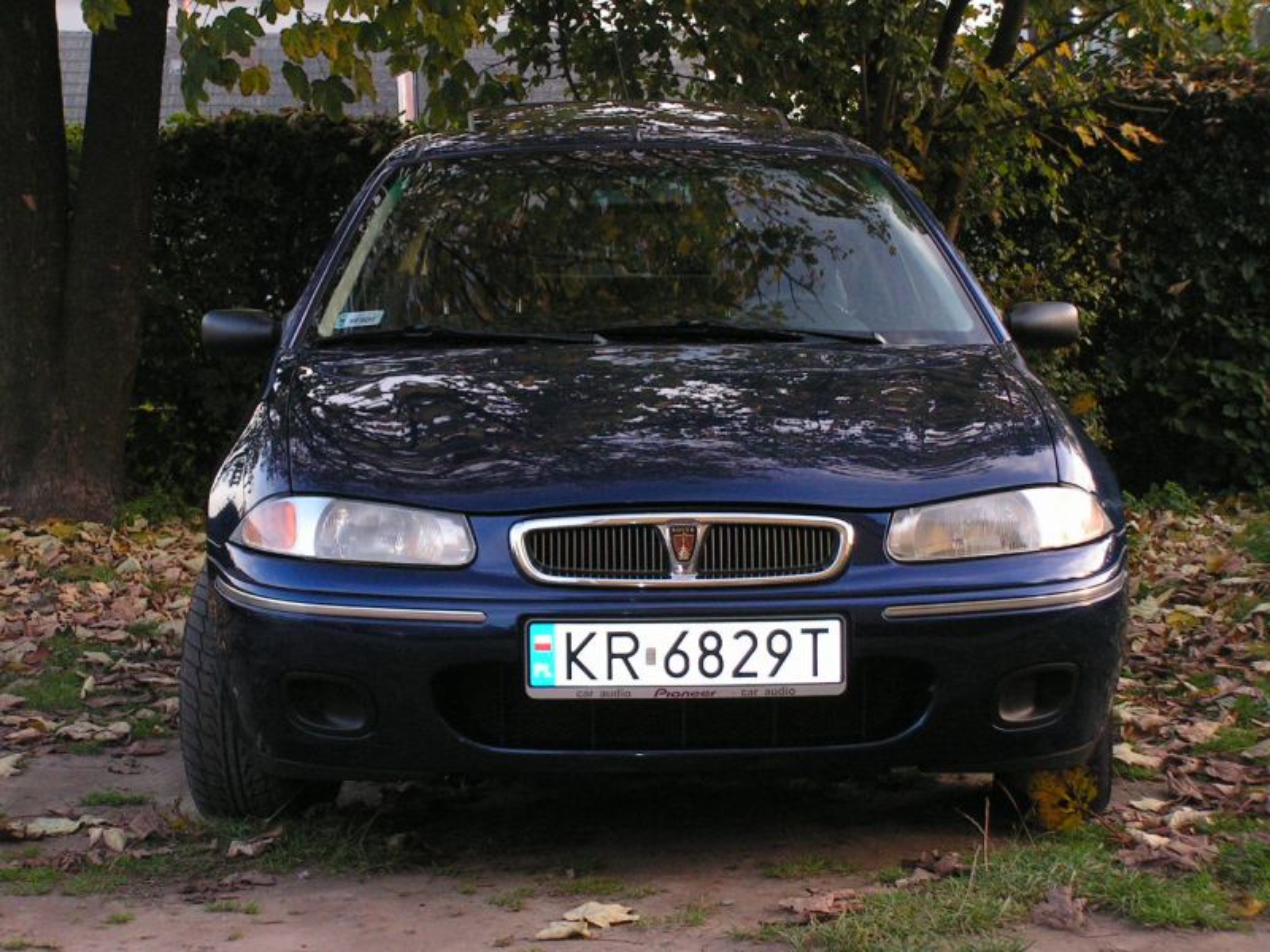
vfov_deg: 19.9
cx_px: 635
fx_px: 2715
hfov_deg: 26.3
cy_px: 476
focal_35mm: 74
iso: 200
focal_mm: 12.4
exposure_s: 1/80
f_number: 3.3
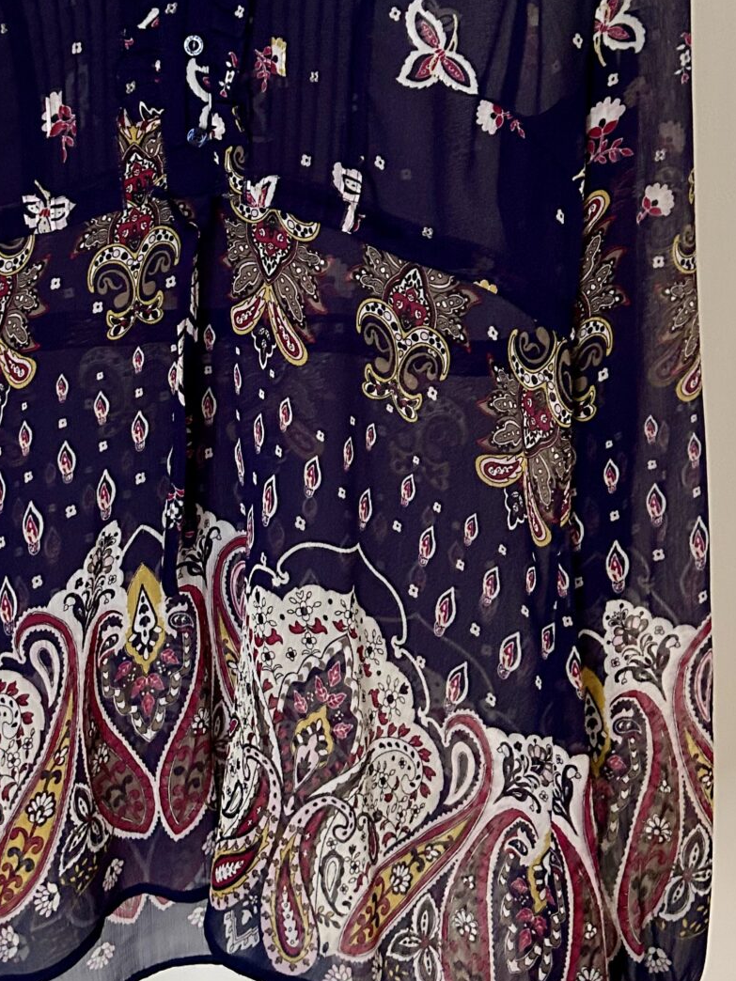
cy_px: 235
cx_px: 185
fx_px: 1446
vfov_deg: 36.5
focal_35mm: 51
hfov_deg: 28.2
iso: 640
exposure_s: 1/30
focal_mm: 5.7
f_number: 1.5
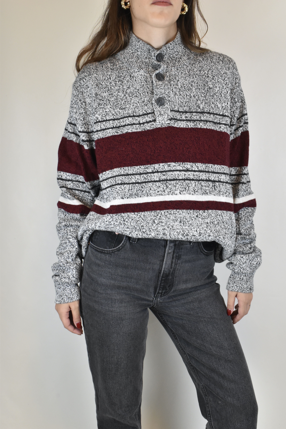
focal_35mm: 48
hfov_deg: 28.1
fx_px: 572
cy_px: 214
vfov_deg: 41.1
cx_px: 143
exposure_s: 1/50
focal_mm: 32
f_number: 13
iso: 1600
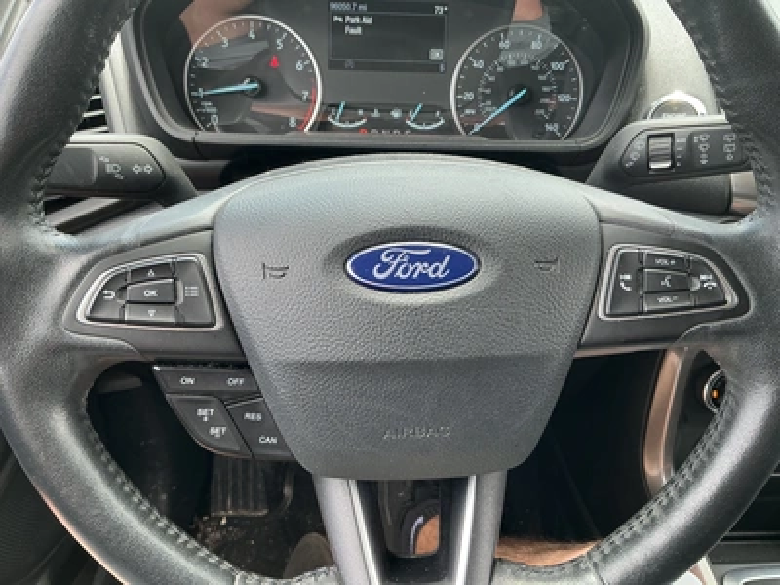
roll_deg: -1.2
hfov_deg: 63.4
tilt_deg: -31.2
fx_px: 631
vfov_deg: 49.7
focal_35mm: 28
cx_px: 390
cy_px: 292
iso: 32
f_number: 1.8
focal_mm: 3
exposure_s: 1/122
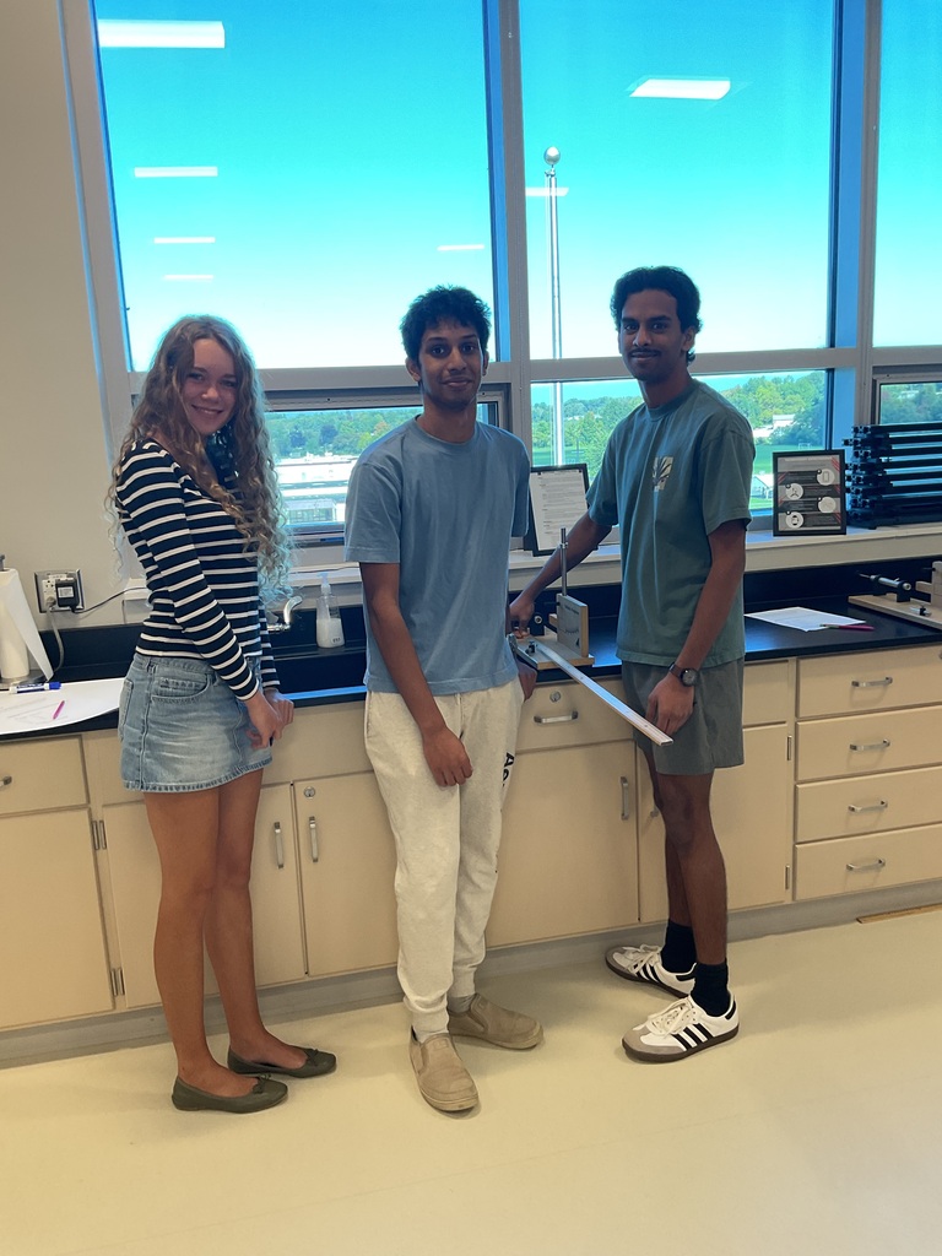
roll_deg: +3.2
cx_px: 471
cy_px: 628
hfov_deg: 48.2
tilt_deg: -12.5
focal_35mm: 29
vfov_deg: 61.7
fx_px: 1052
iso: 40
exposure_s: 1/120
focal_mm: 3
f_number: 1.8
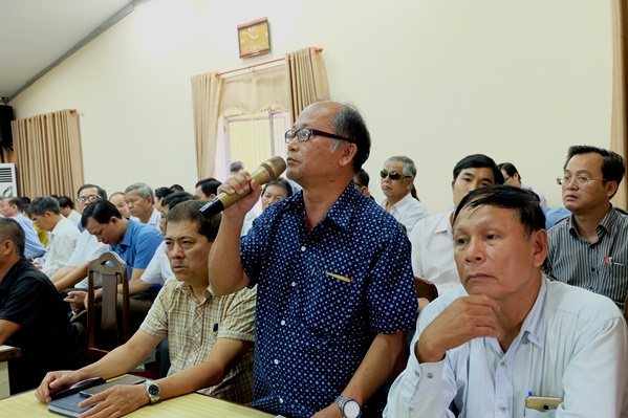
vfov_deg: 41.1
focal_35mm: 32
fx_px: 558
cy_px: 209
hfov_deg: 58.7
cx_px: 314
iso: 2000
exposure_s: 1/26
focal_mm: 21.1
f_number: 4
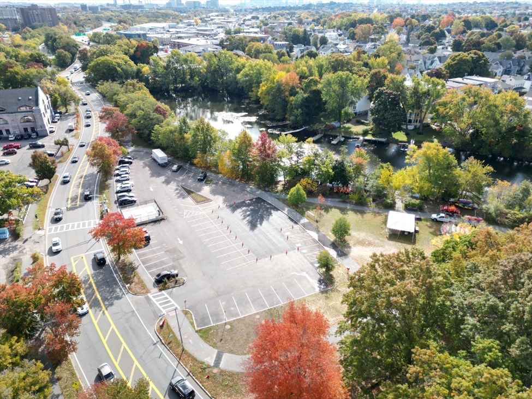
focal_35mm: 24
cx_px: 266
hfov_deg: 71.6
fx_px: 369
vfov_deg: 56.8
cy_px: 200
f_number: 1.7
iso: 200
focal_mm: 6.72
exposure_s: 1/1500
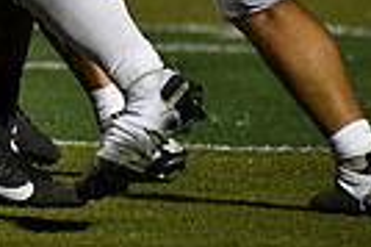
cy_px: -207
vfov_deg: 1.1
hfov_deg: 1.6
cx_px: -363
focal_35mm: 1299
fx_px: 13371
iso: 2000
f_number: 2.8
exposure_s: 1/1000
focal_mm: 300
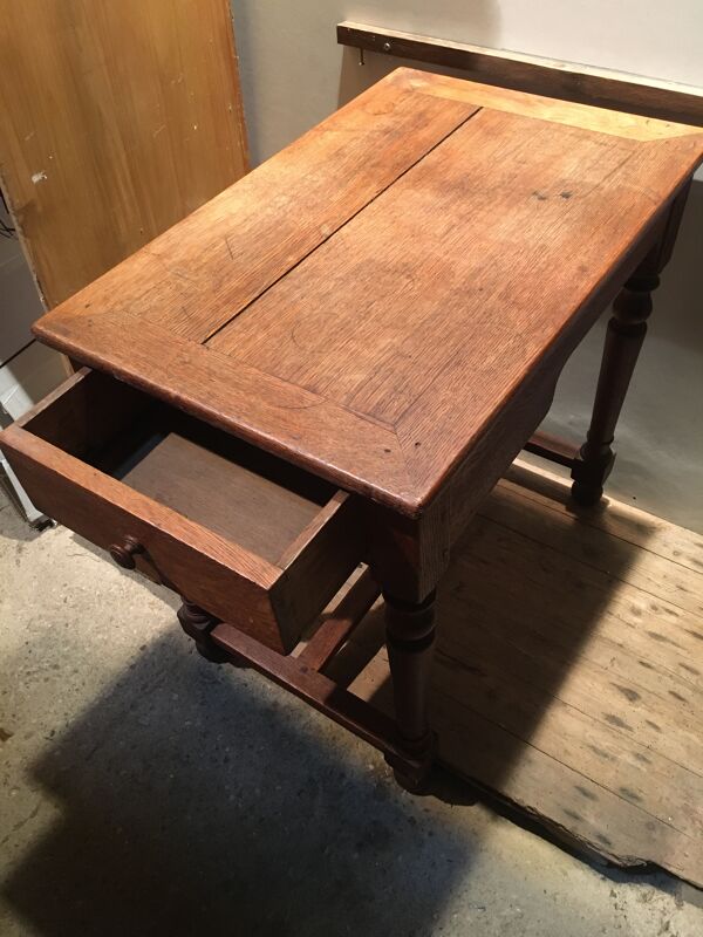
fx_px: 785
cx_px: 352
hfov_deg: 48.2
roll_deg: +1.5
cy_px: 468
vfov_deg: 61.7
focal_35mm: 29
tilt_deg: -43.4
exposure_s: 1/17
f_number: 2.2
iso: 200
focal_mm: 4.15
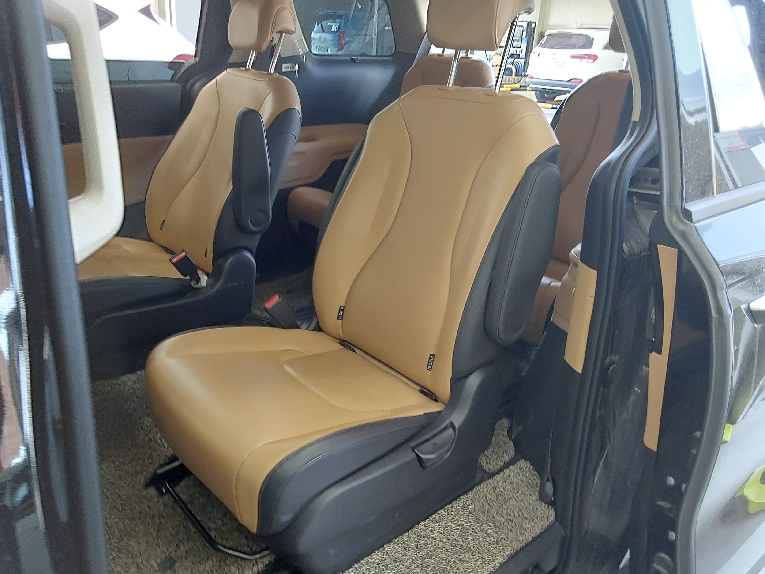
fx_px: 619
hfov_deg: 63.4
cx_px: 382
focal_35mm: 28
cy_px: 287
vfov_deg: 49.7
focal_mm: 2.91
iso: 160
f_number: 1.9
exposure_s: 1/60
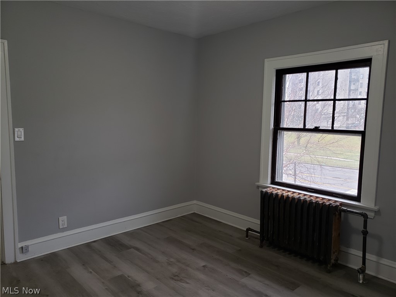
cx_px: 198
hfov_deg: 67.3
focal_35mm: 26
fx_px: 297
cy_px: 148
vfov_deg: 53.1
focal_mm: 4.3
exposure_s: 1/60
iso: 80
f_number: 1.5
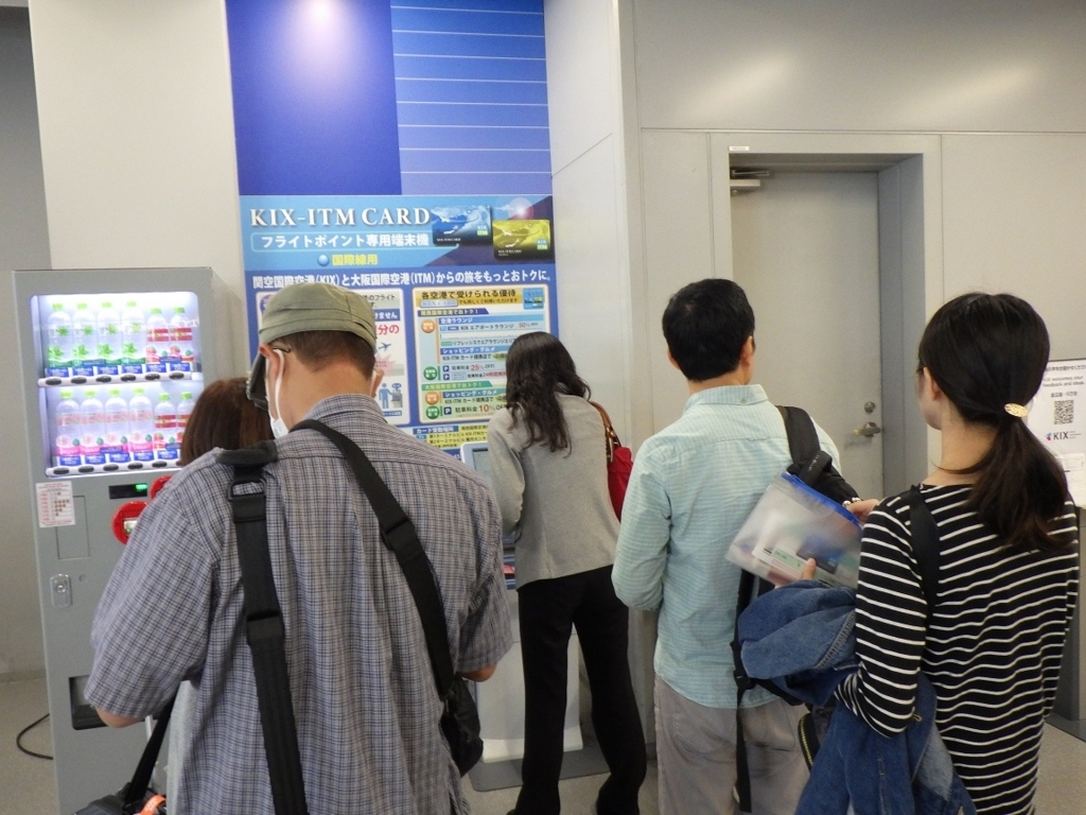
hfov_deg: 63.4
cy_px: 408
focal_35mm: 28
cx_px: 543
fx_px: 878
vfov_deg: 49.7
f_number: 3.5
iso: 500
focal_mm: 5
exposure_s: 1/45
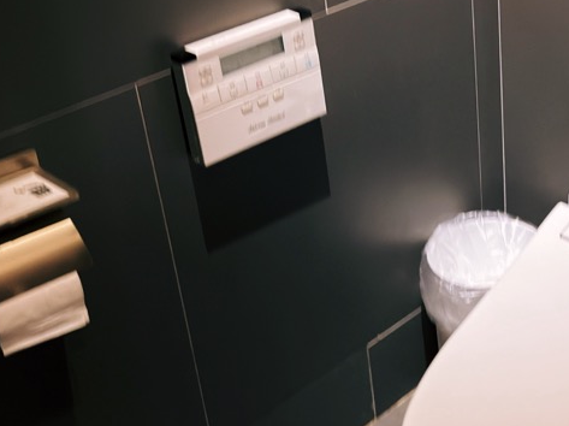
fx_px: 1068
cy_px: 158
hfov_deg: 28.1
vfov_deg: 22.5
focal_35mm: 65
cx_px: 564
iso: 500
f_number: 1.78
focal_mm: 6.76
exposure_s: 1/40
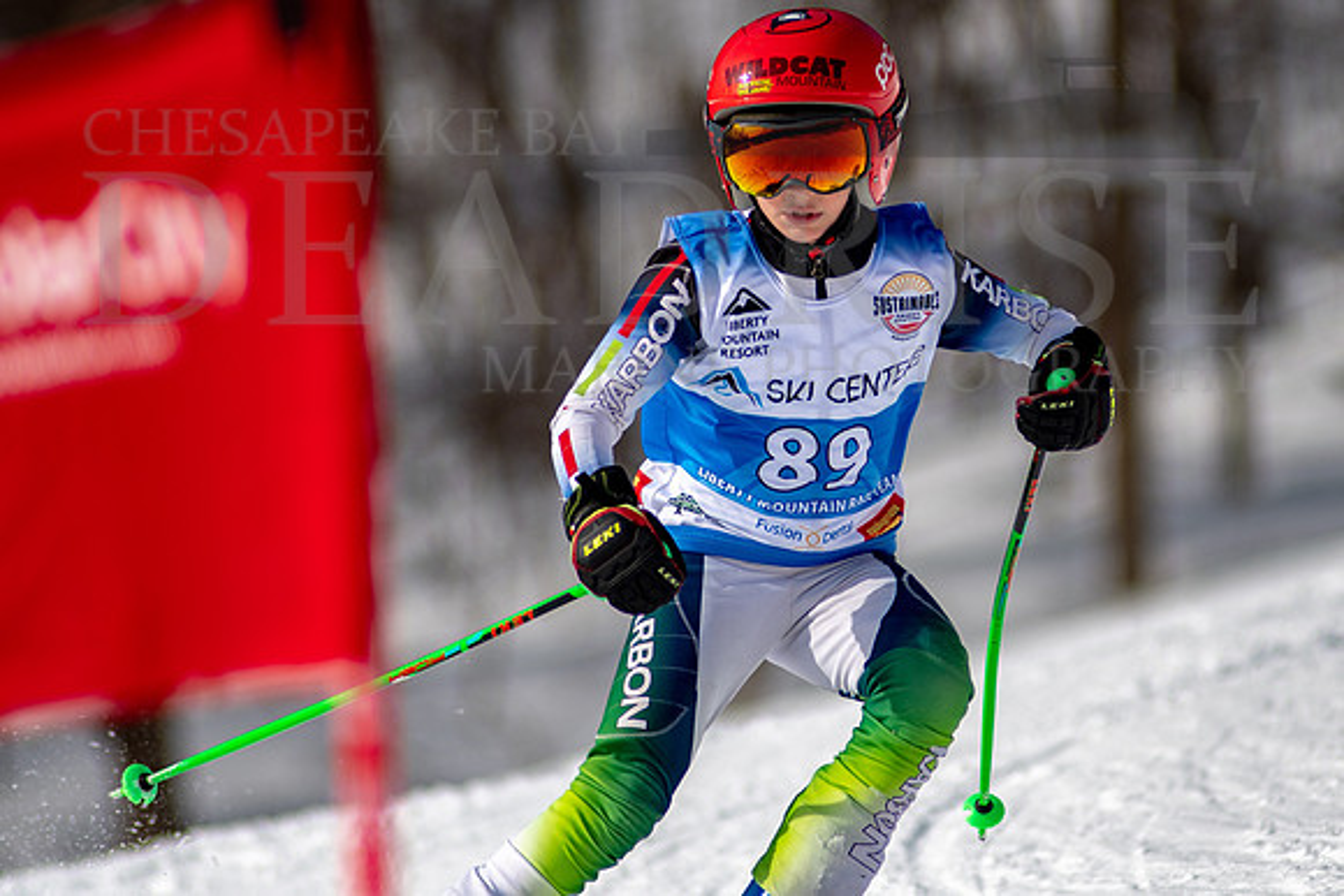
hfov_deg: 3.7
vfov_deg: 2.5
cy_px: 341
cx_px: 833
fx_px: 20823
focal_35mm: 558
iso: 100
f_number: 2.8
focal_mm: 300
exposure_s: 1/6400
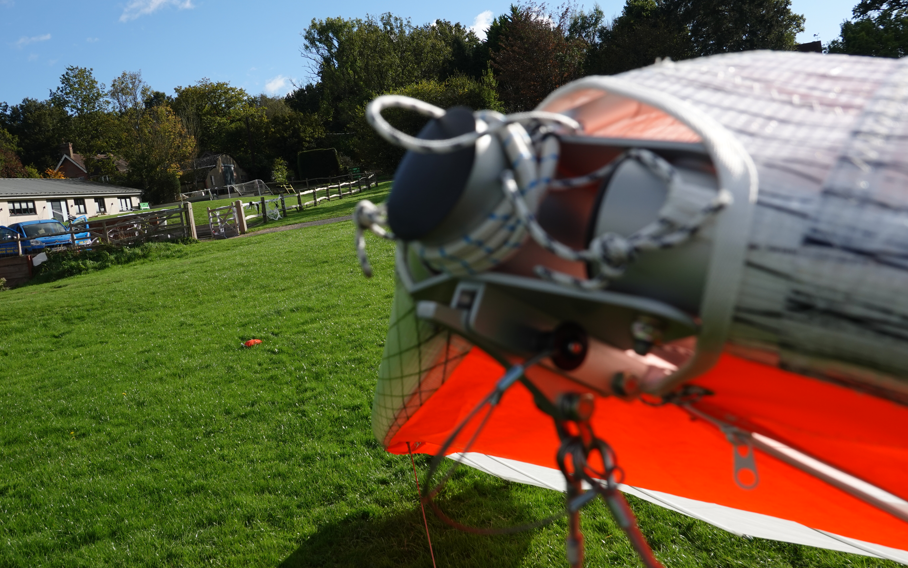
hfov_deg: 50.4
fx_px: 965
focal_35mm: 39
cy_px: 290
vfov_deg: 32.8
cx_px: 452
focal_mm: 14.12
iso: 125
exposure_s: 1/500
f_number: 5.6
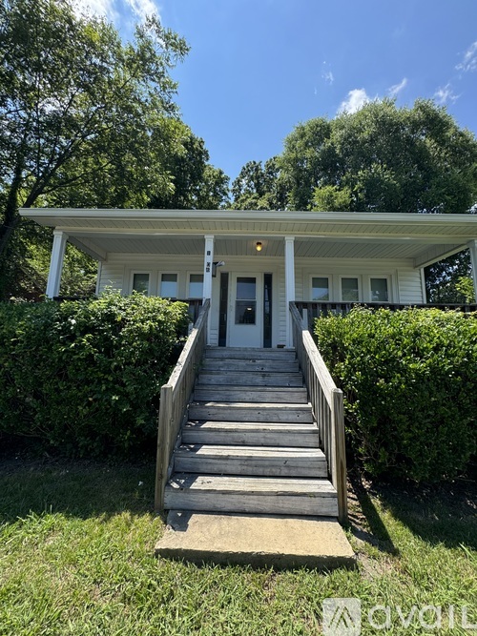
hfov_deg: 85.7
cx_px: 238
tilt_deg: +7.5
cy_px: 318
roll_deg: -0.6
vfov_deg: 102.1
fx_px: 257
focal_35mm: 14
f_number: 2.2
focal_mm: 2.22
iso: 40
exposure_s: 1/687
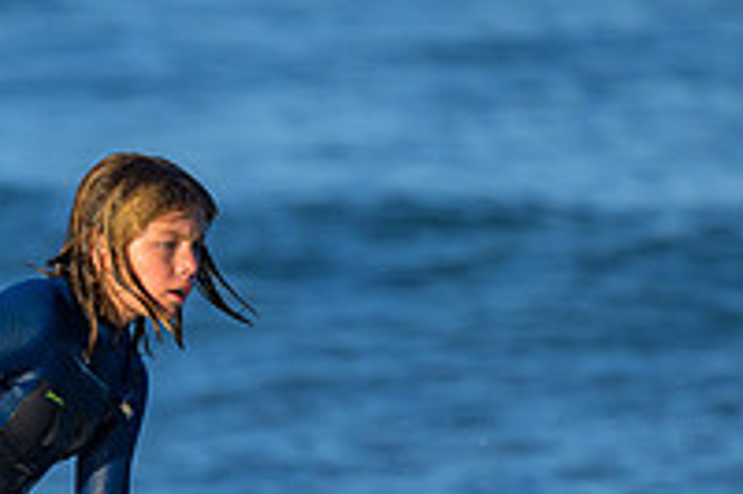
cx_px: -30
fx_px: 47883
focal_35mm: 2322
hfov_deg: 0.9
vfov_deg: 0.6
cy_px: 659
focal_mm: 800
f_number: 6.3
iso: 180
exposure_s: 1/1000
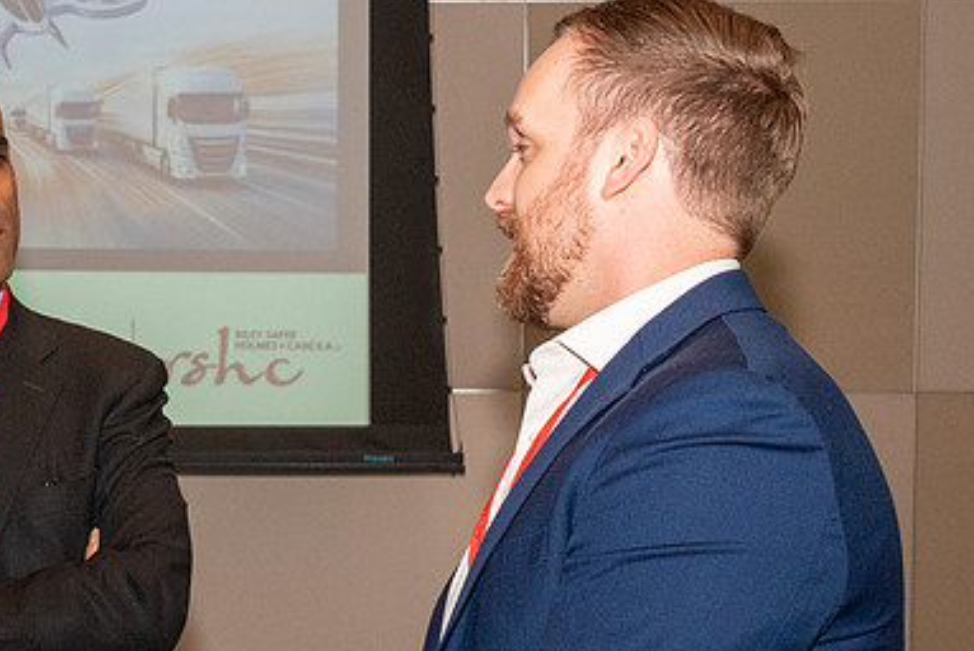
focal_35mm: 77
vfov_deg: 17.7
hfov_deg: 26.0
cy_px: 411
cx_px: 252
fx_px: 2085
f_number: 10
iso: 2000
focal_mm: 32
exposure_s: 1/160
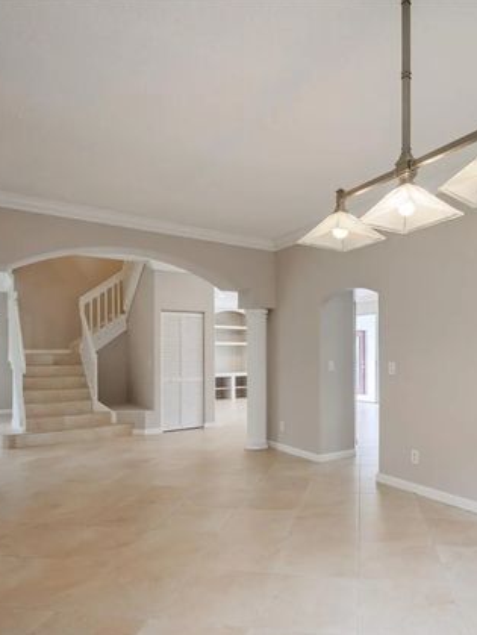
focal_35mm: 22
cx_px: 292
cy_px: 320
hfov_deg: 60.5
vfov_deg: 76.3
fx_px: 404
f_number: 3.5
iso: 100
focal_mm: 10
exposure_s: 1/20
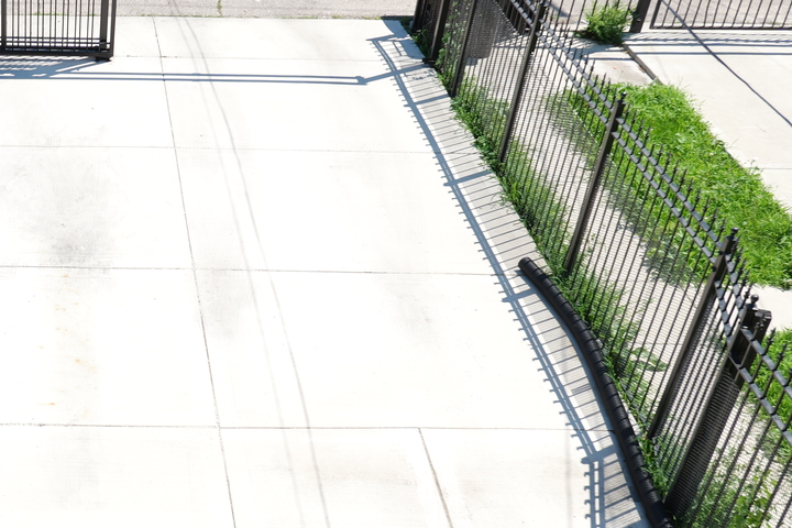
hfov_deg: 34.0
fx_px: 1188
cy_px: 329
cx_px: 19
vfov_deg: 25.0
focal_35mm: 54
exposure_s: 1/160
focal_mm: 24
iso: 100
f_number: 7.1
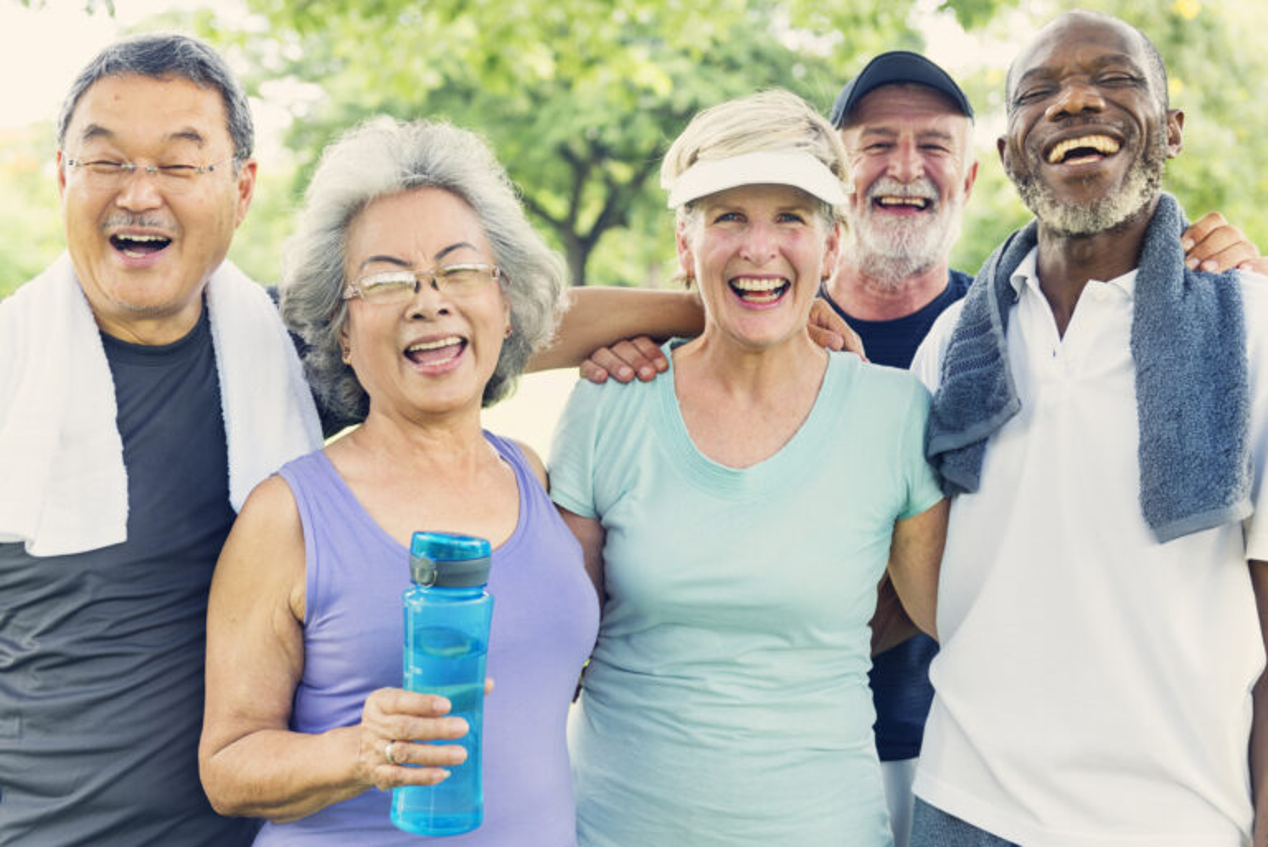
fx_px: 1938
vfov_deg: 24.7
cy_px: 424
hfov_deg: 36.2
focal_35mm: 55
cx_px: 634
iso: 200
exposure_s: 1/125
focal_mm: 55
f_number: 3.5
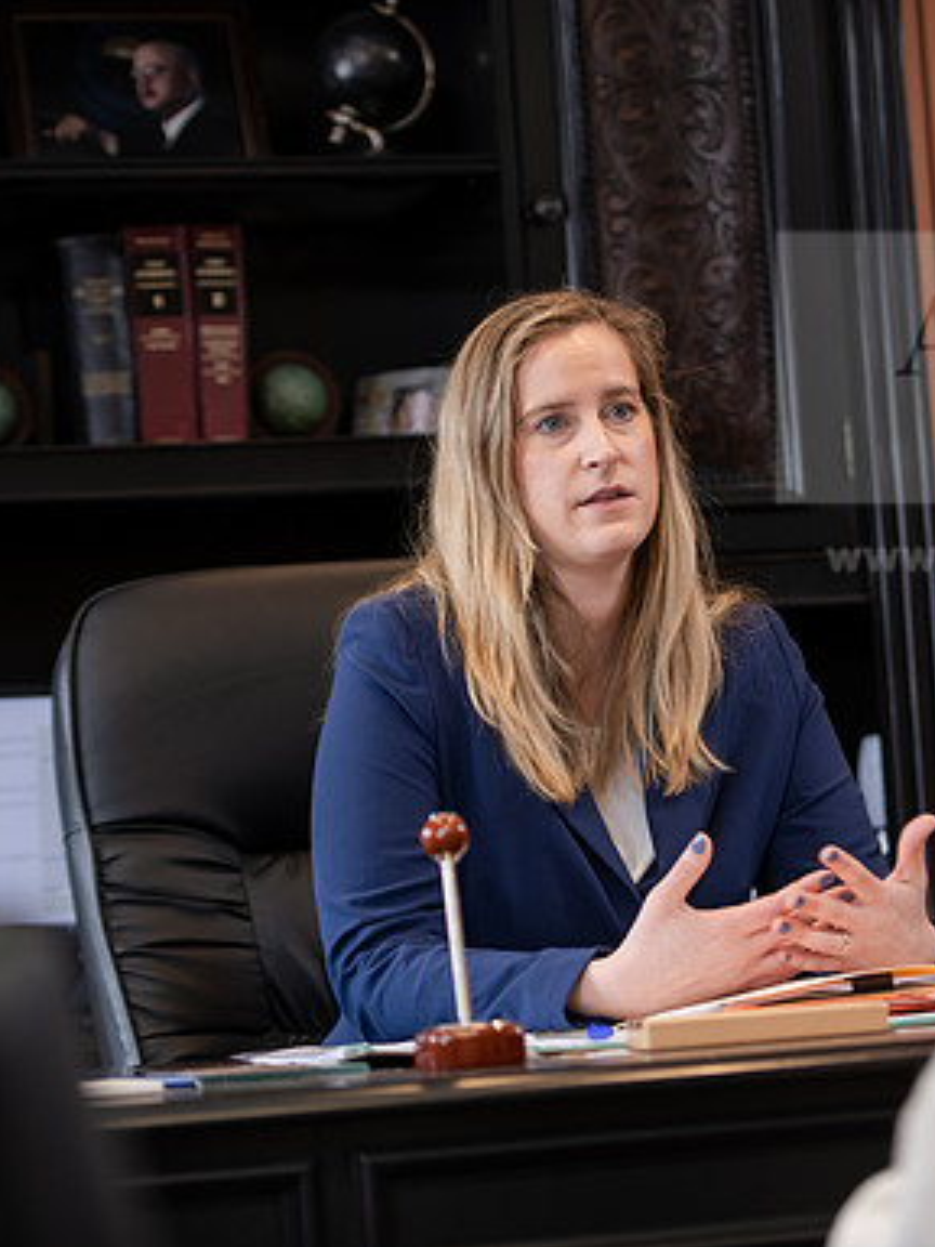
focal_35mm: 119
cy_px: 625
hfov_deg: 12.4
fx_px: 4286
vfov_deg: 16.6
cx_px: 679
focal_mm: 82
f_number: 3.2
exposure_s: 1/160
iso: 800
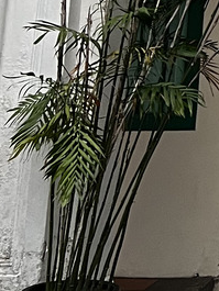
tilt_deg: +13.3
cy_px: -315
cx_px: 638
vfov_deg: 11.2
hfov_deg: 8.2
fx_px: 1323
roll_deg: +0.7
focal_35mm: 157
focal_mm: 5.7
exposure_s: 1/50
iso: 100
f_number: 1.5
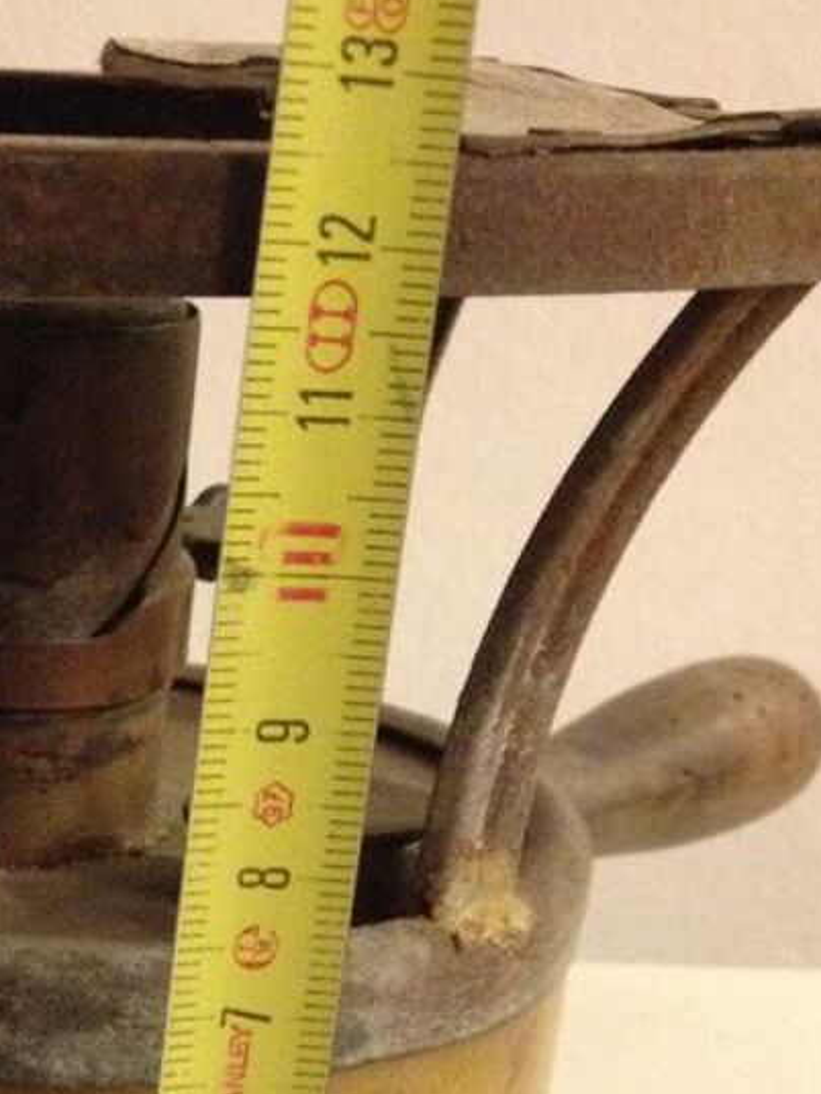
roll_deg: -4.8
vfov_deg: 21.3
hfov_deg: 16.5
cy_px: 1213
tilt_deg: -23.6
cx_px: -76
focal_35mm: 87
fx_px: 2751
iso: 500
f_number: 2.4
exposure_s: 1/15
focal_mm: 4.28
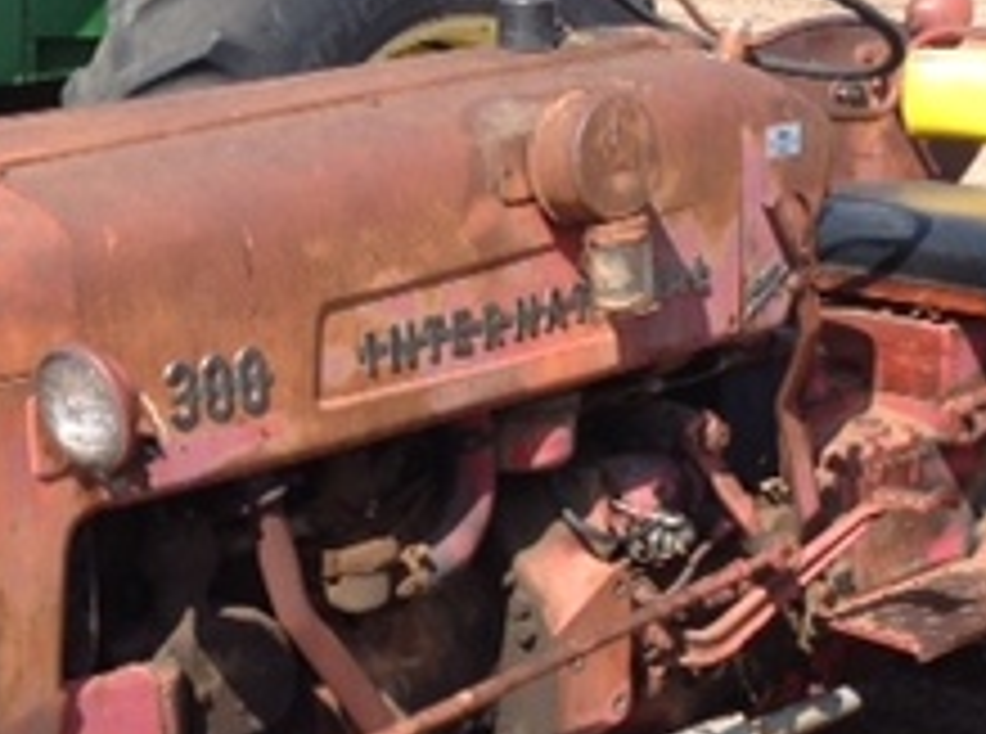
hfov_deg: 22.6
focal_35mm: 87
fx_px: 2471
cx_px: 509
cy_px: 581
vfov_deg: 16.8
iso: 50
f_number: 2.4
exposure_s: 1/916
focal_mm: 4.28
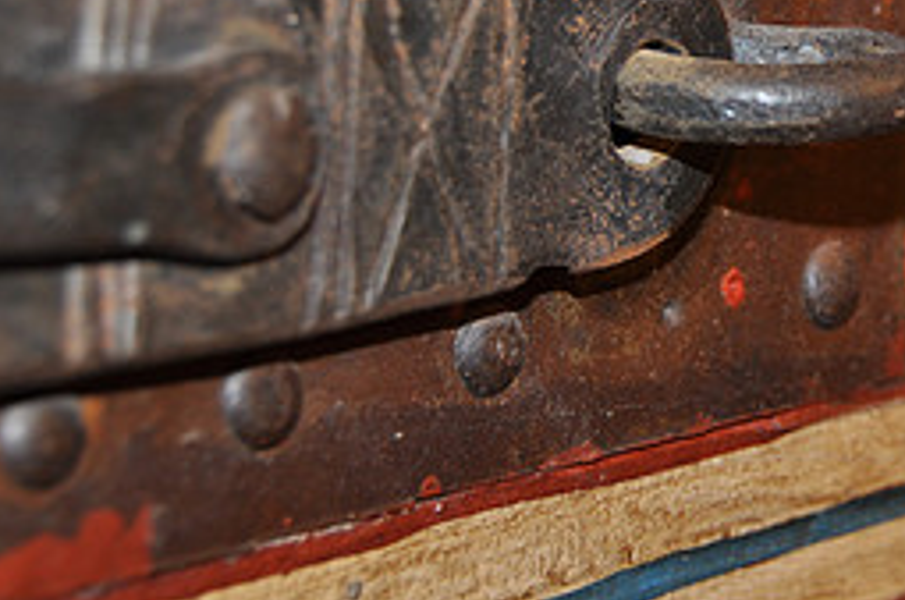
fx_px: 3939
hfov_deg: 13.0
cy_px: 122
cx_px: 845
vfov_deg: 8.7
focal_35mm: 157
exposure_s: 1/30
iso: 200
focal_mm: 46
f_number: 5.6
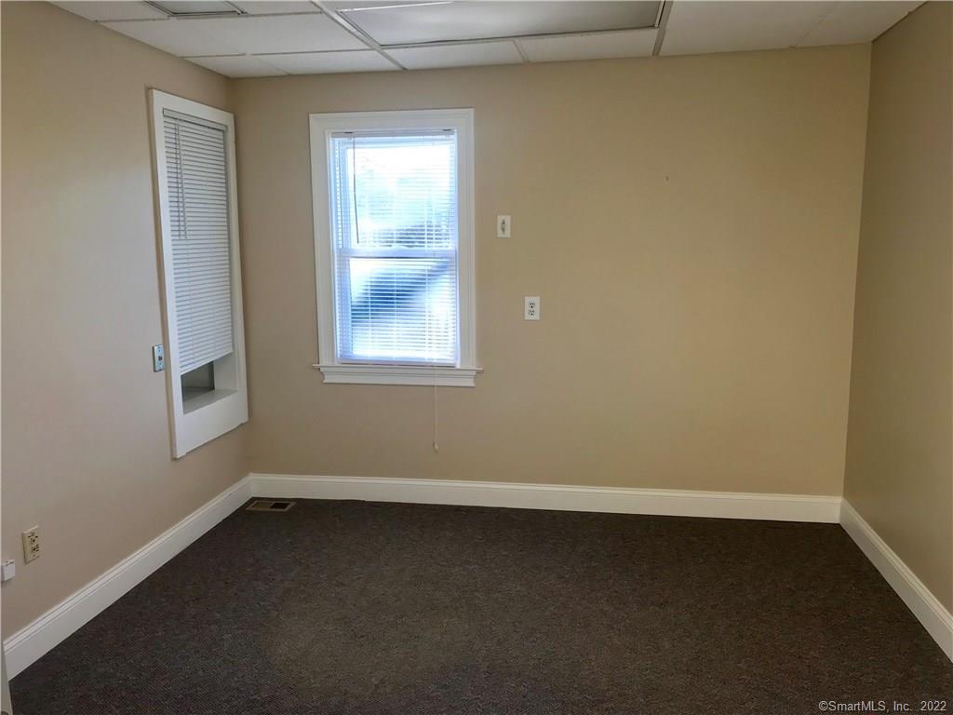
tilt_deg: -8.9
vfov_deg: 49.7
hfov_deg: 63.4
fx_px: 771
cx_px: 476
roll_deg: +2.3
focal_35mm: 28
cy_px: 358
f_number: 1.8
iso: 32
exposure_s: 1/60
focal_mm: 3.99
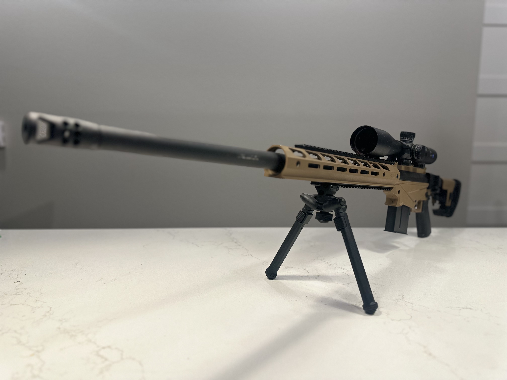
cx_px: 254
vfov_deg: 56.8
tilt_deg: -8.1
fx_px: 352
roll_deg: +0.2
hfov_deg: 71.6
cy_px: 190
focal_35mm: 24
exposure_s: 1/120
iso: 200
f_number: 1.78
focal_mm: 6.86
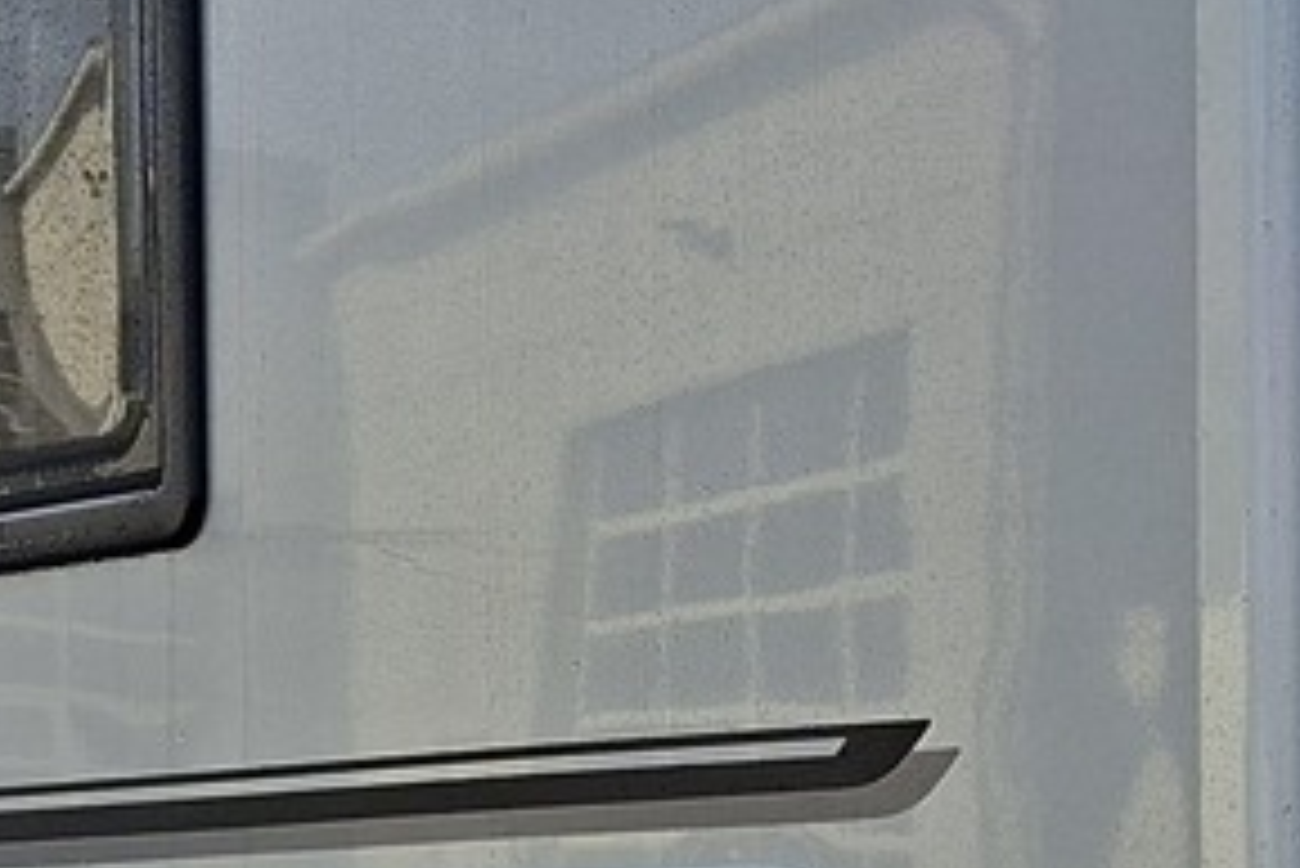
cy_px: 1025
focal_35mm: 119
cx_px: 697
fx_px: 4299
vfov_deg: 11.3
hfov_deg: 17.2
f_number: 1.8
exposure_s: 1/1541
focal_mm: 5.54
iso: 50
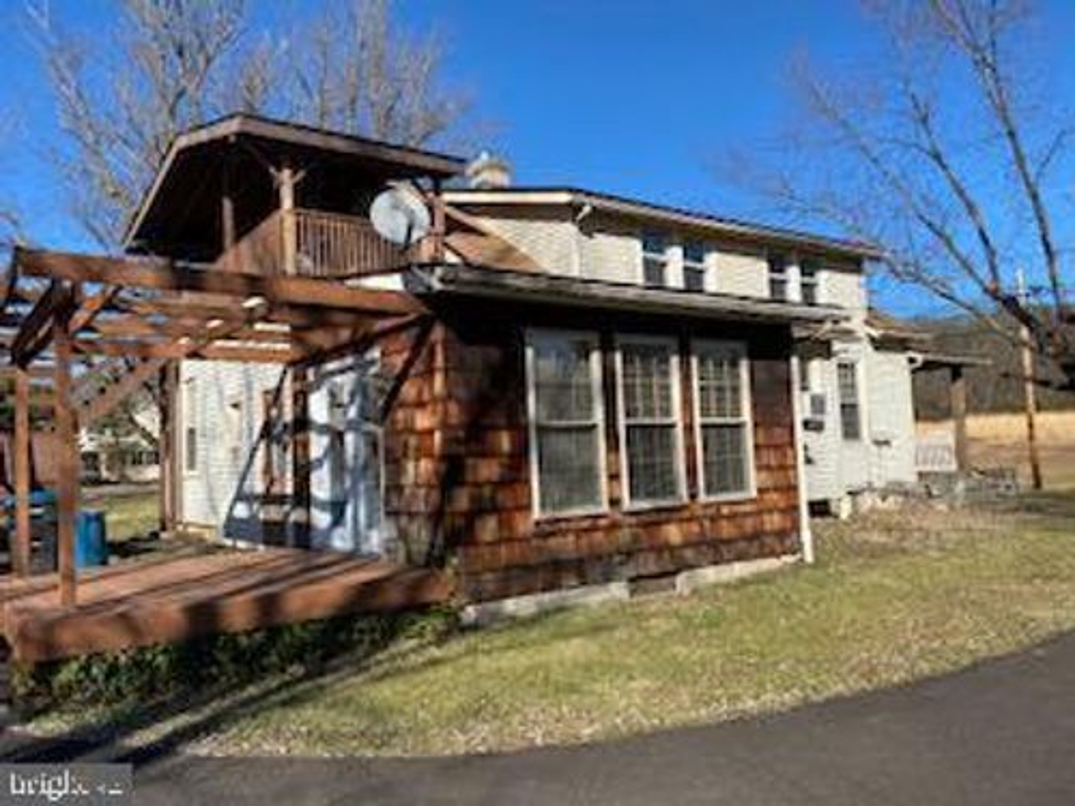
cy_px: 403
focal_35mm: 26
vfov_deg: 53.1
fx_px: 807
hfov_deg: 67.3
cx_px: 538
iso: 32
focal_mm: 4.25
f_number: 1.8
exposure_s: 1/2415
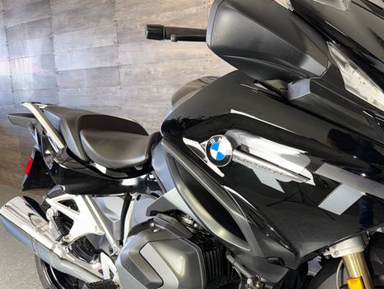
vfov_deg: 42.8
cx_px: 263
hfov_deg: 54.0
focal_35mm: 33
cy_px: 169
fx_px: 366
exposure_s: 1/17
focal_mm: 6.76
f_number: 1.78
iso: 80
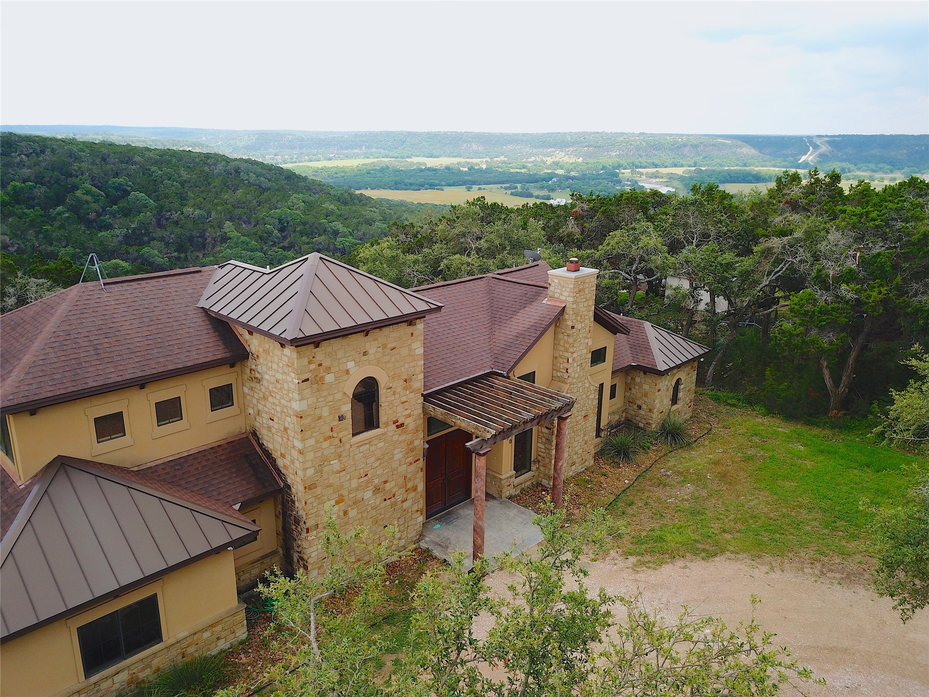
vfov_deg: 53.1
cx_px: 464
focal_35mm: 26
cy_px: 348
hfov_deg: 67.3
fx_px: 698
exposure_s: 1/347
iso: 100
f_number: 2.2
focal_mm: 4.73
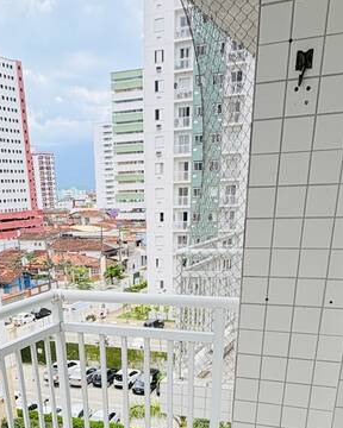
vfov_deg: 38.5
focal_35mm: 41
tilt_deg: -27.0
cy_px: 451
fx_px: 520
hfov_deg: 36.2
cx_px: 123
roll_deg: +1.8
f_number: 2.2
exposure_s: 1/1346
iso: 50
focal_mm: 2.22
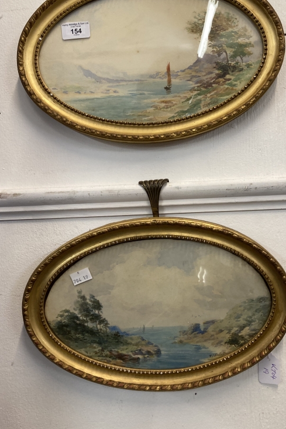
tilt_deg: +1.5
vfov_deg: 58.7
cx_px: 162
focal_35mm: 32
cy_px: 209
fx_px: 381
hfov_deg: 41.0
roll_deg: +2.3
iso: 125
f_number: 1.8
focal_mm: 3.99
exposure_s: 1/50
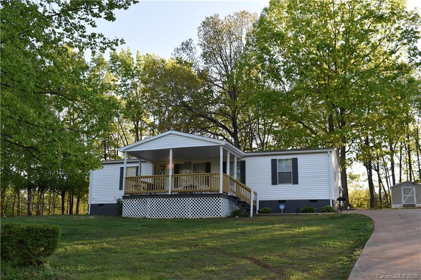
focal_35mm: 36
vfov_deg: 36.8
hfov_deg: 53.1
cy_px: 140
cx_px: 210
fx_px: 421
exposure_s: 1/250
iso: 400
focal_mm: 24
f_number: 8
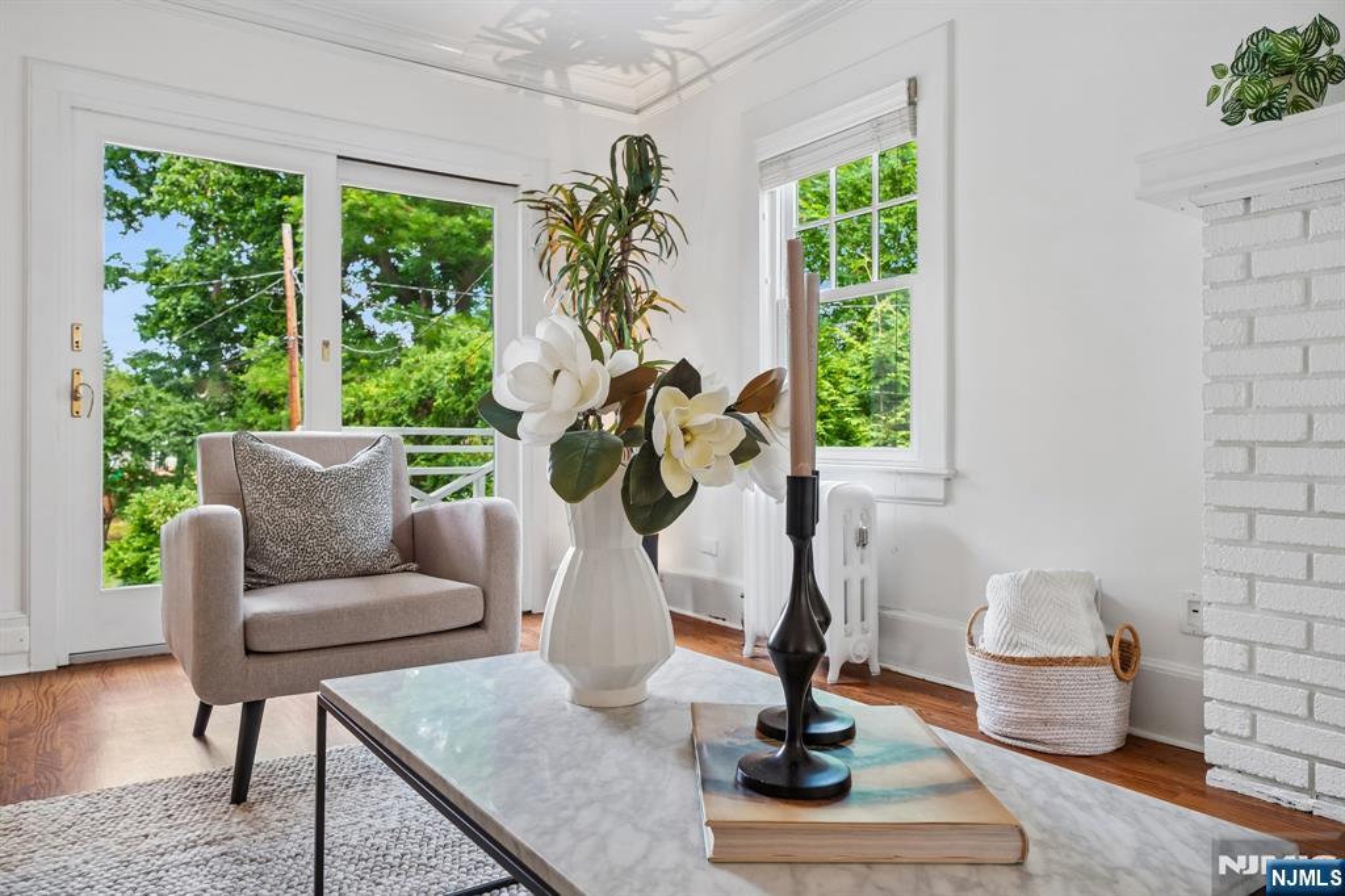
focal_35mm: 24
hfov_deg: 73.8
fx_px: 896
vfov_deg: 53.1
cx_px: 672
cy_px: 448
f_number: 6.3
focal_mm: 24
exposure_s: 1/10
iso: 100
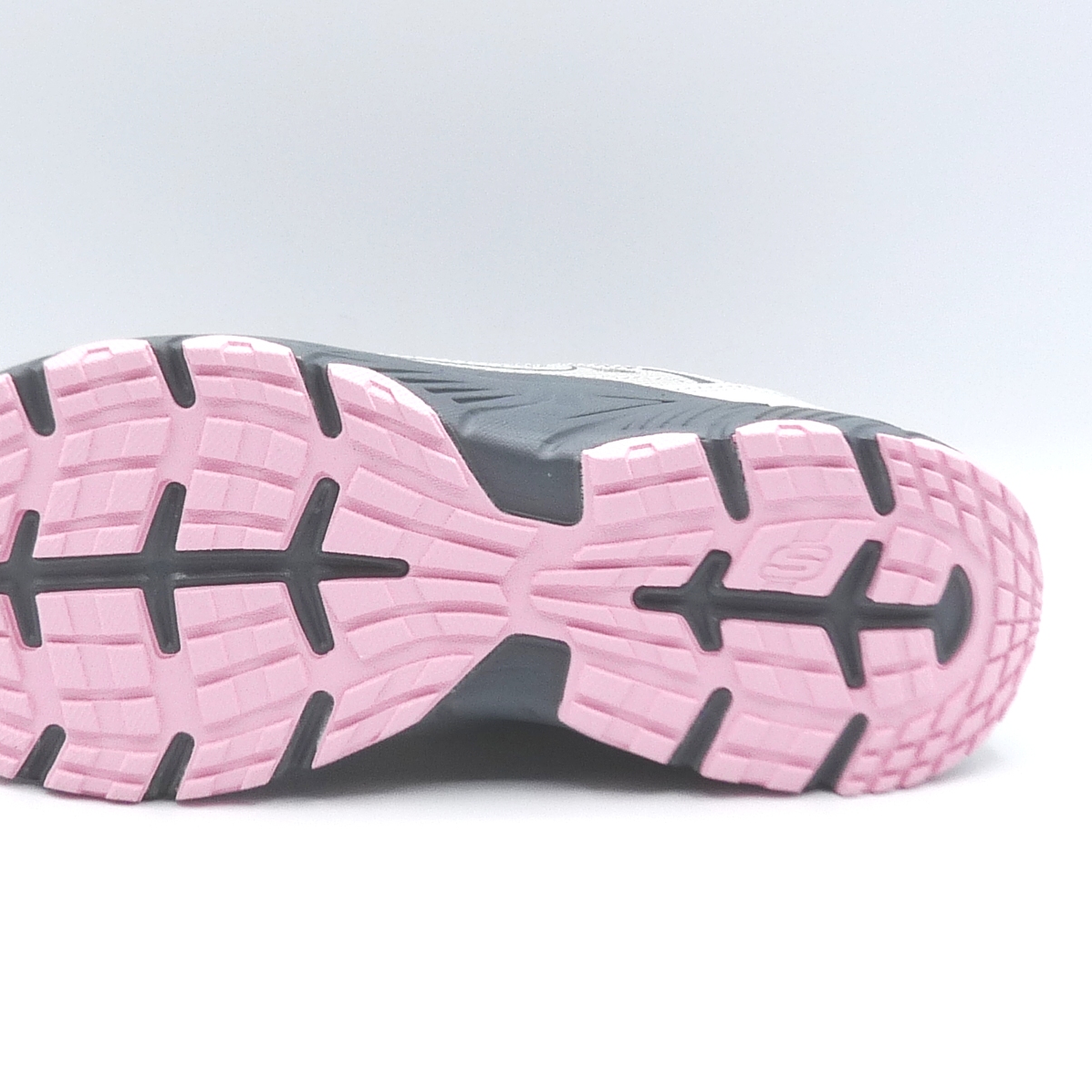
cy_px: 546
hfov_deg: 26.4
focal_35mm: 65
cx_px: 452
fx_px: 2320
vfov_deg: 26.5
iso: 100
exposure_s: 1/200
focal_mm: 5.5
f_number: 4.5
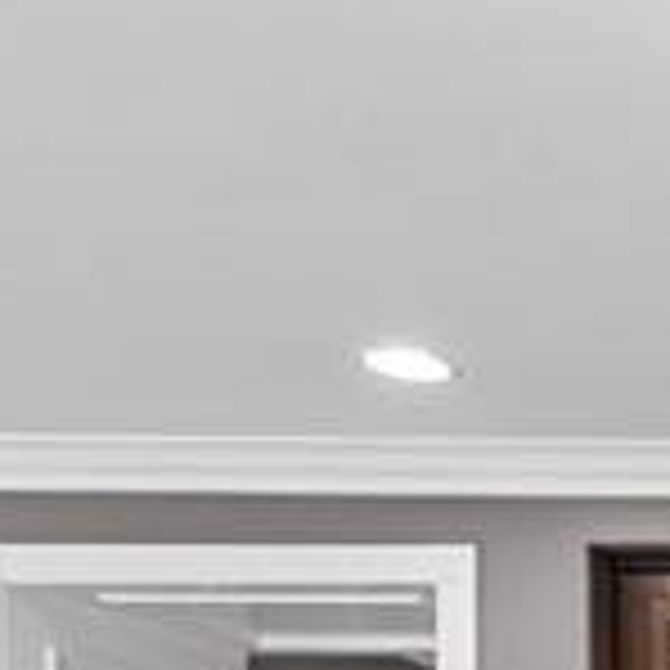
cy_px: 1014
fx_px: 1664
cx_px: 1565
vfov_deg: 19.7
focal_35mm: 76
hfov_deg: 15.0
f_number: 11
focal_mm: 13
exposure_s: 1/2.5
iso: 100
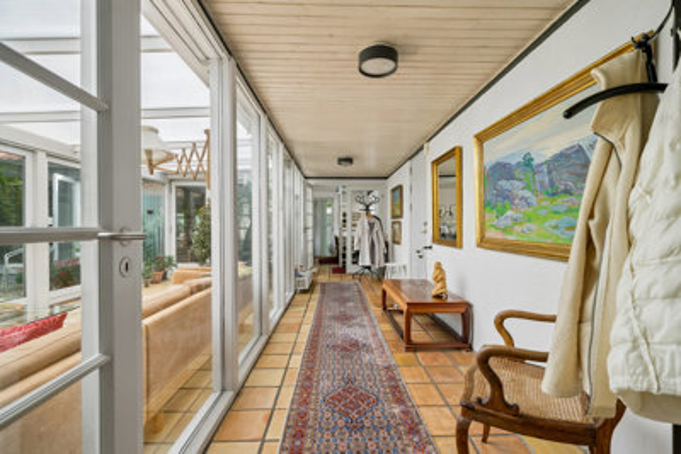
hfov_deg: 100.4
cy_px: 227
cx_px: 340
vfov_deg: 77.4
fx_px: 284
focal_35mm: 15
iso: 800
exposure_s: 1/500
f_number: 5.6
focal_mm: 15
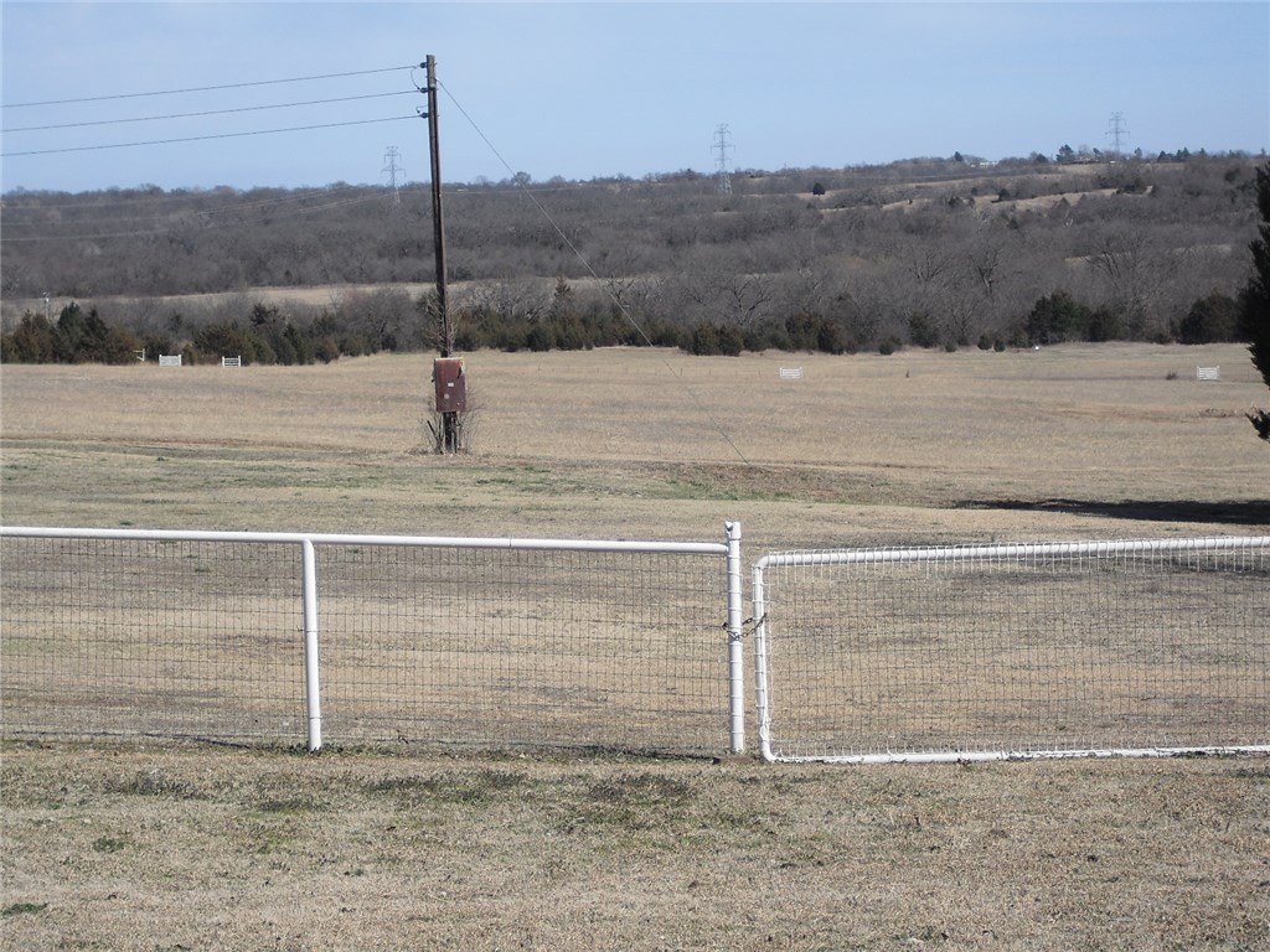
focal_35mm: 107
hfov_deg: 18.4
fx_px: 3926
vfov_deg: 13.8
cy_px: 476
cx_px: 635
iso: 64
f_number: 5.6
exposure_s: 1/400
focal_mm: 18.9
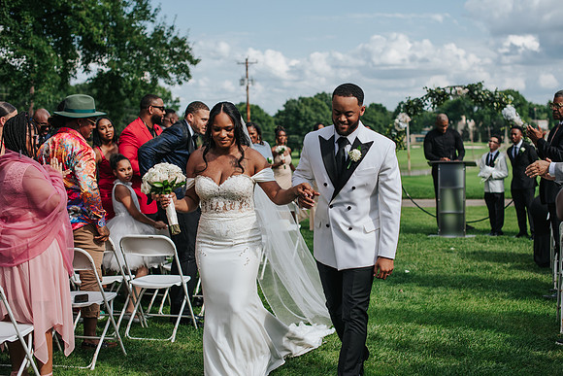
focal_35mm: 53
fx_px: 822
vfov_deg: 25.7
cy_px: 180
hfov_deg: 37.8
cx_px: 293
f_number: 3.2
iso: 110
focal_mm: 50
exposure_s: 1/1600
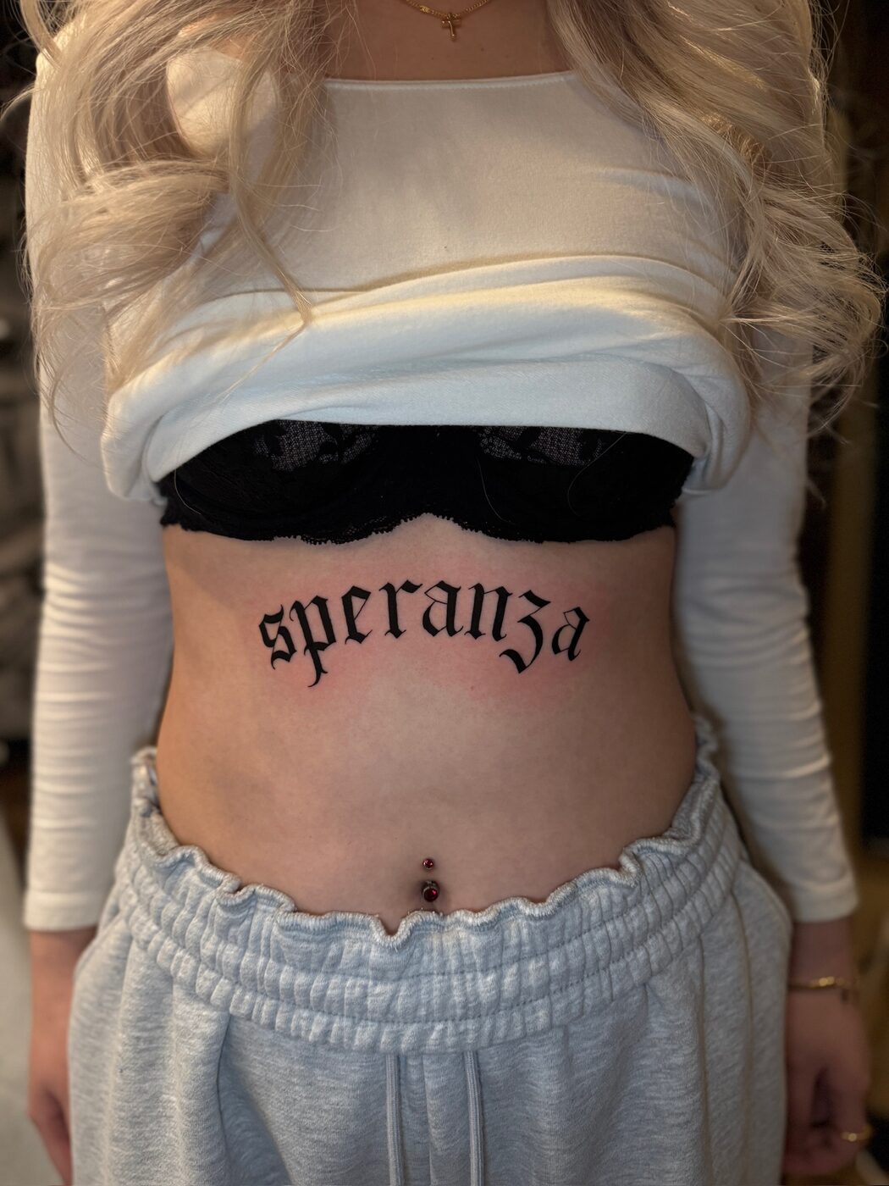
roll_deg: -0.5
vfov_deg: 71.6
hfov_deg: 56.8
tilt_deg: -7.7
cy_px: 593
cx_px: 444
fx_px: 822
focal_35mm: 24
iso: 320
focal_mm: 6.76
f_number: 1.78
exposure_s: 1/60
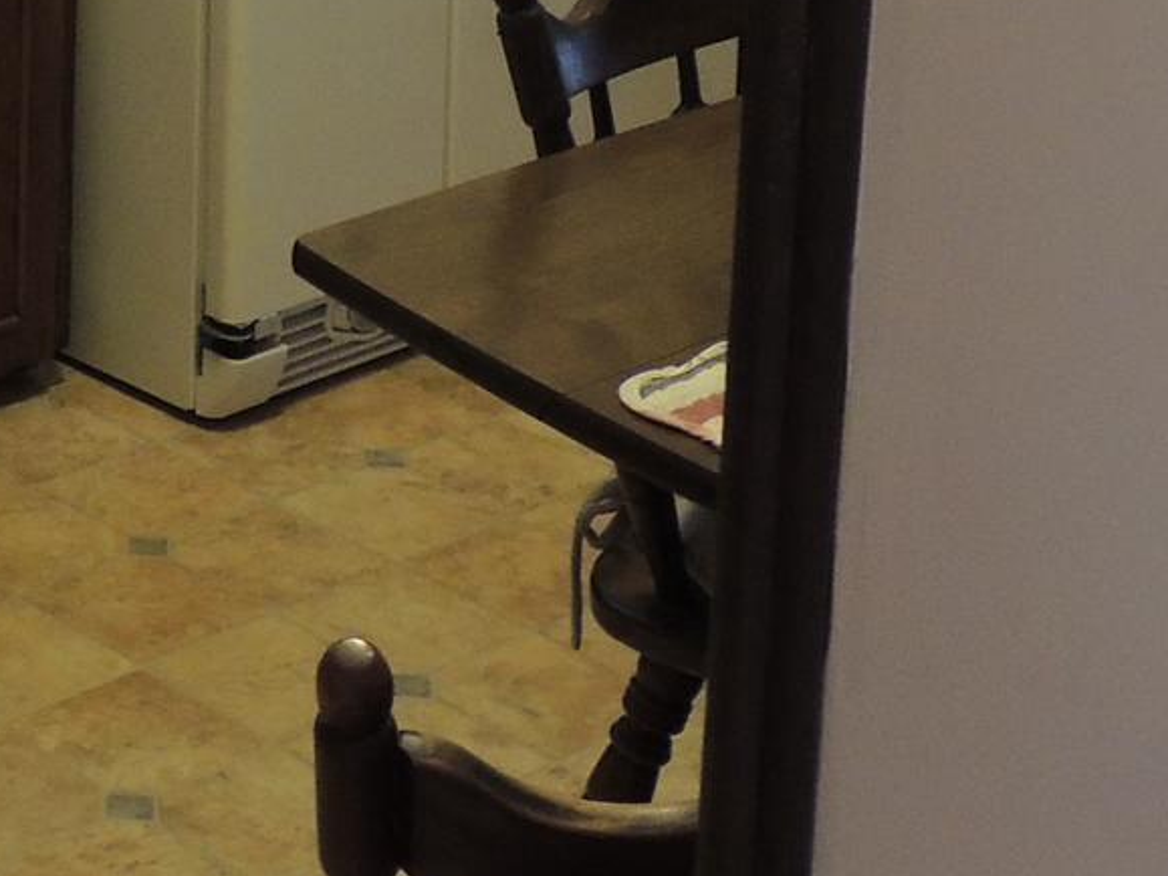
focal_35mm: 99
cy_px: -448
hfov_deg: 18.7
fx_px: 3340
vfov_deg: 14.0
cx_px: -252
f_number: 3.1
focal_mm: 4.9
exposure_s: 1/30
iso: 400
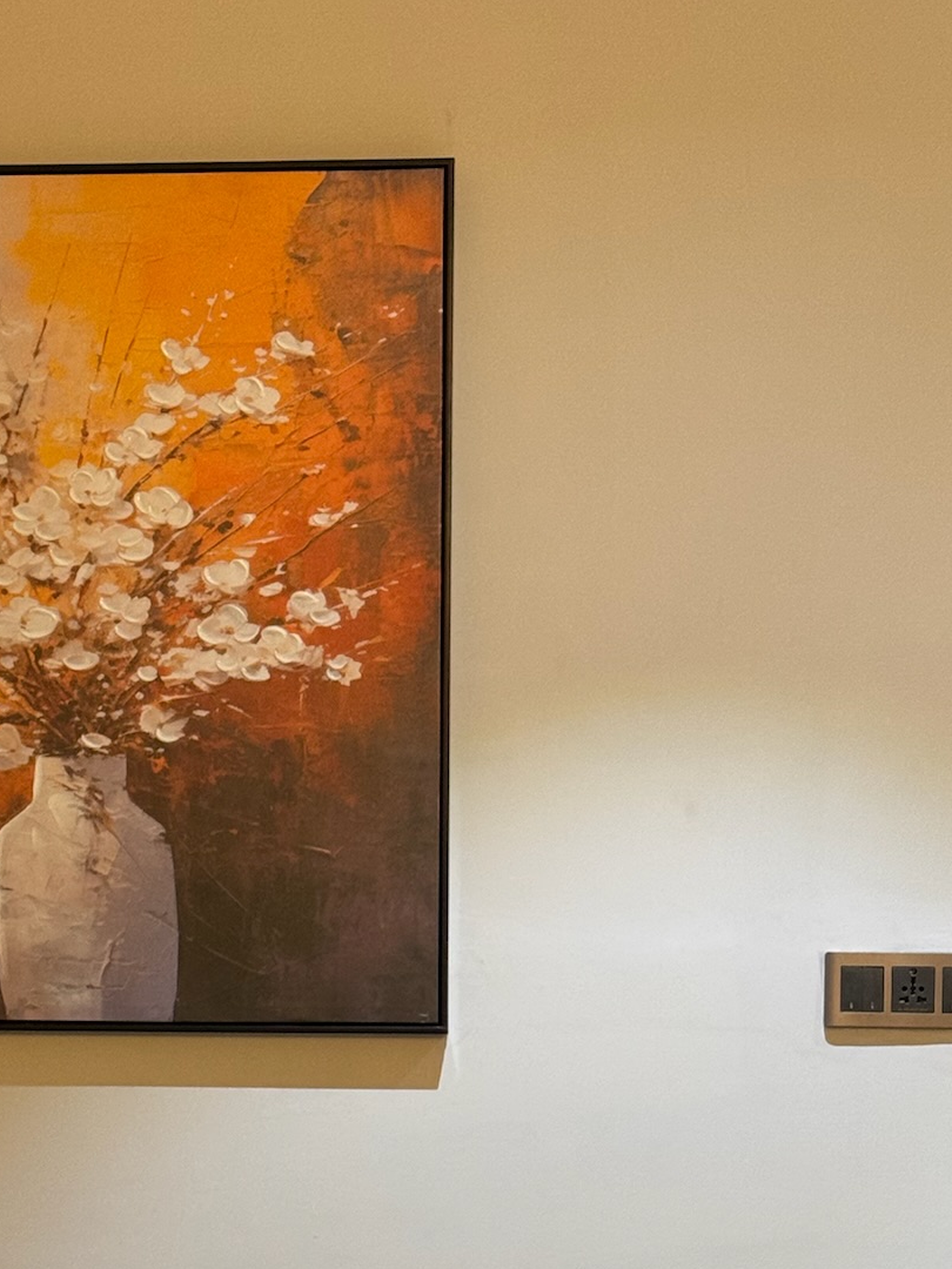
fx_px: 3337
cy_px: 982
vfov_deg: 21.3
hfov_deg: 16.2
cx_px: 228
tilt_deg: -2.1
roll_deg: +0.4
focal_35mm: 91
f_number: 1.78
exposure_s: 1/50
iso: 250
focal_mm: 6.76
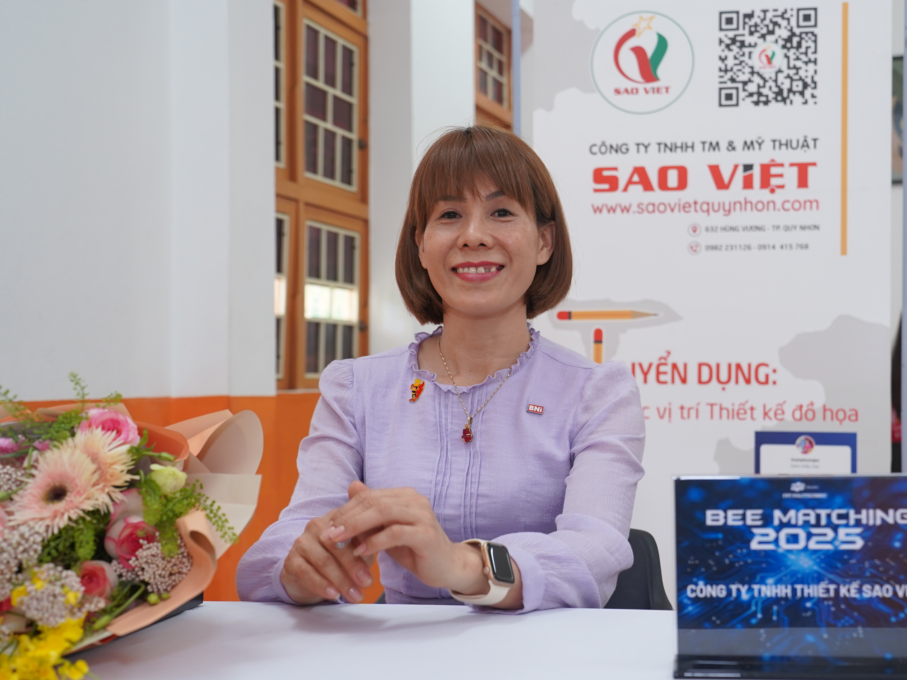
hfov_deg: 36.4
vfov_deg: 28.0
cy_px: 329
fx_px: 1362
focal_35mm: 52
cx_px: 618
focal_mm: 38
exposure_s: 1/160
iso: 1000
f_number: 4
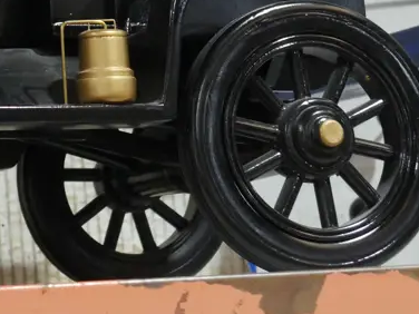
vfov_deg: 9.3
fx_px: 1912
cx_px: -74
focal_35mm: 158
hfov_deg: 12.2
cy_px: -57
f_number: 5.4
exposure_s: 1/60
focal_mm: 29
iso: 1250
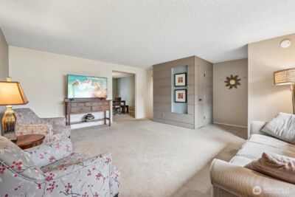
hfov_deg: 96.7
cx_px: 148
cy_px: 98
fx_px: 131
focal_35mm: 16
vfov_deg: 73.8
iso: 400
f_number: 8
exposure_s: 1/13
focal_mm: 16
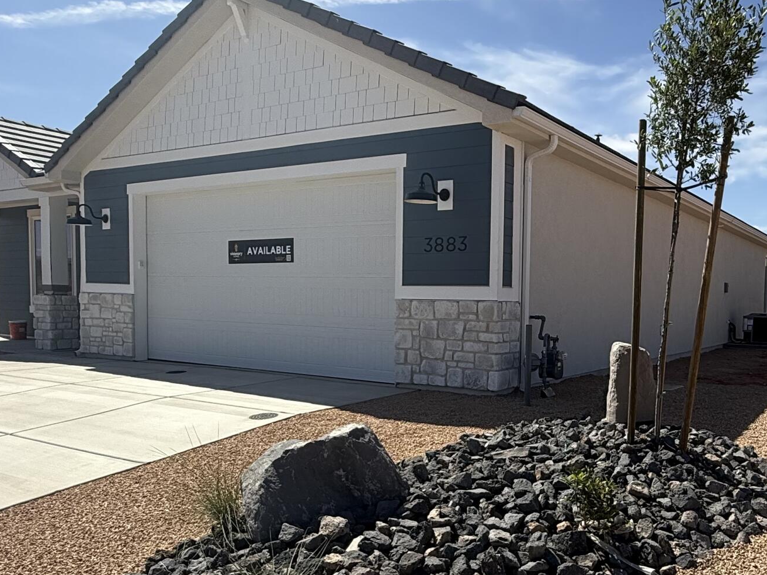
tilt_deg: -2.7
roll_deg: -1.0
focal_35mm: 32
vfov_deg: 43.9
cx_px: 499
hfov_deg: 55.9
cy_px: 348
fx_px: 709
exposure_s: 1/2410
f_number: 2.2
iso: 50
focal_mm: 2.22
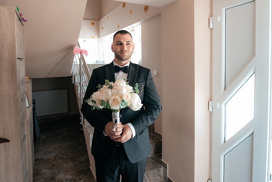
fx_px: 175
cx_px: 127
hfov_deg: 75.7
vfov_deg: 54.4
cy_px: 71
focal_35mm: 23
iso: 1600
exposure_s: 1/320
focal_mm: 16
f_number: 2.8
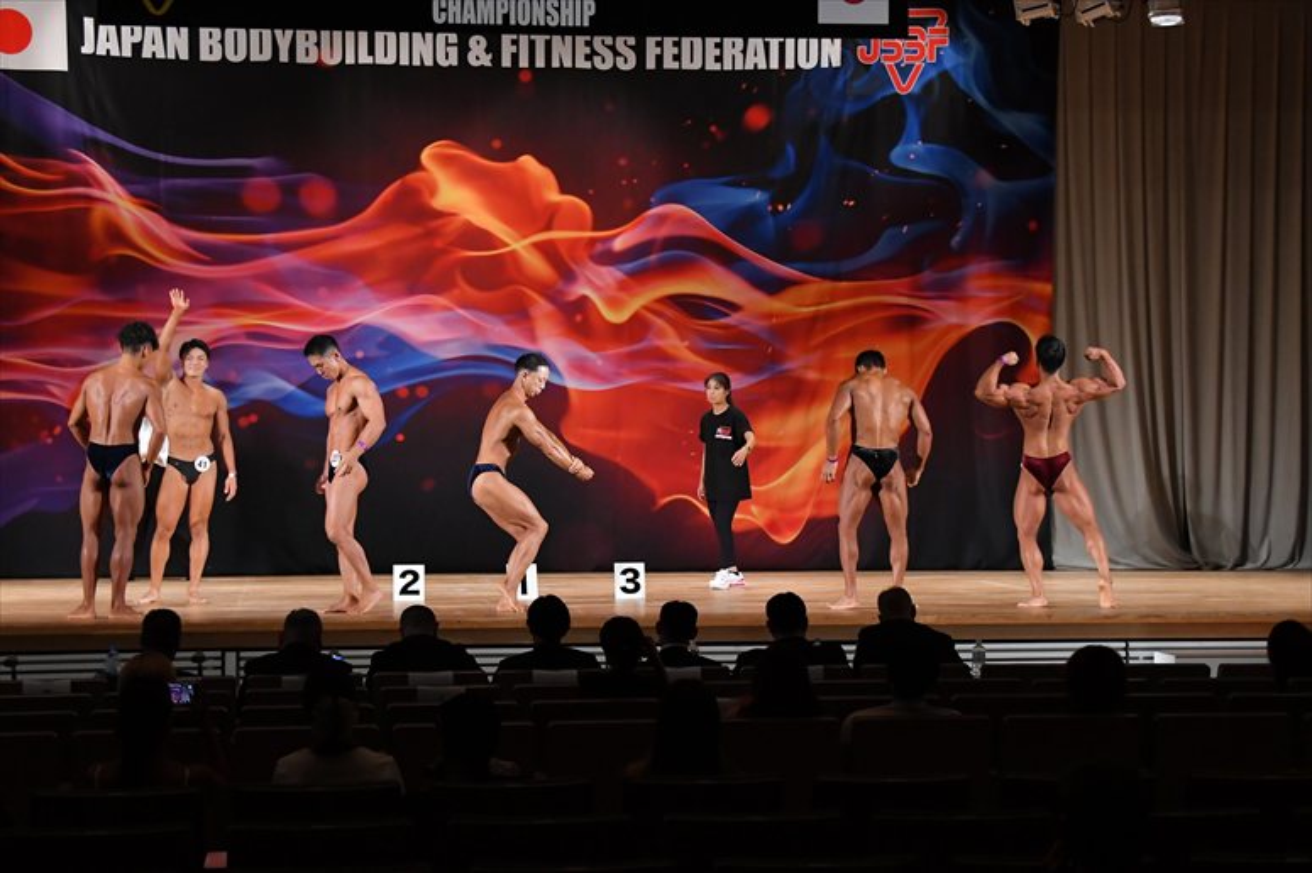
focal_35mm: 82
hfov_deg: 24.8
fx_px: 2987
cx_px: 656
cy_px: 436
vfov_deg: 16.6
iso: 3200
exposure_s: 1/400
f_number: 5.6
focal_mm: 55
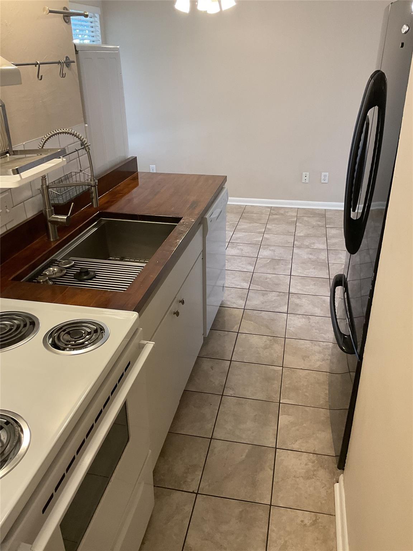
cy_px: 276
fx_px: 461
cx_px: 206
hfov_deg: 48.2
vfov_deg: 61.7
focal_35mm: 29
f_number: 1.8
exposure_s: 1/60
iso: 80
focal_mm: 3
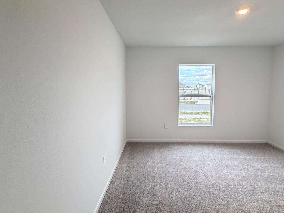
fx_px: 148
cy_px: 100
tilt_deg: -4.8
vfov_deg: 71.5
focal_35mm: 18
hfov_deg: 87.7
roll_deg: +1.0
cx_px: 150
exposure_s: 1/120
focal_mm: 2.22
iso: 250
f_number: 2.2
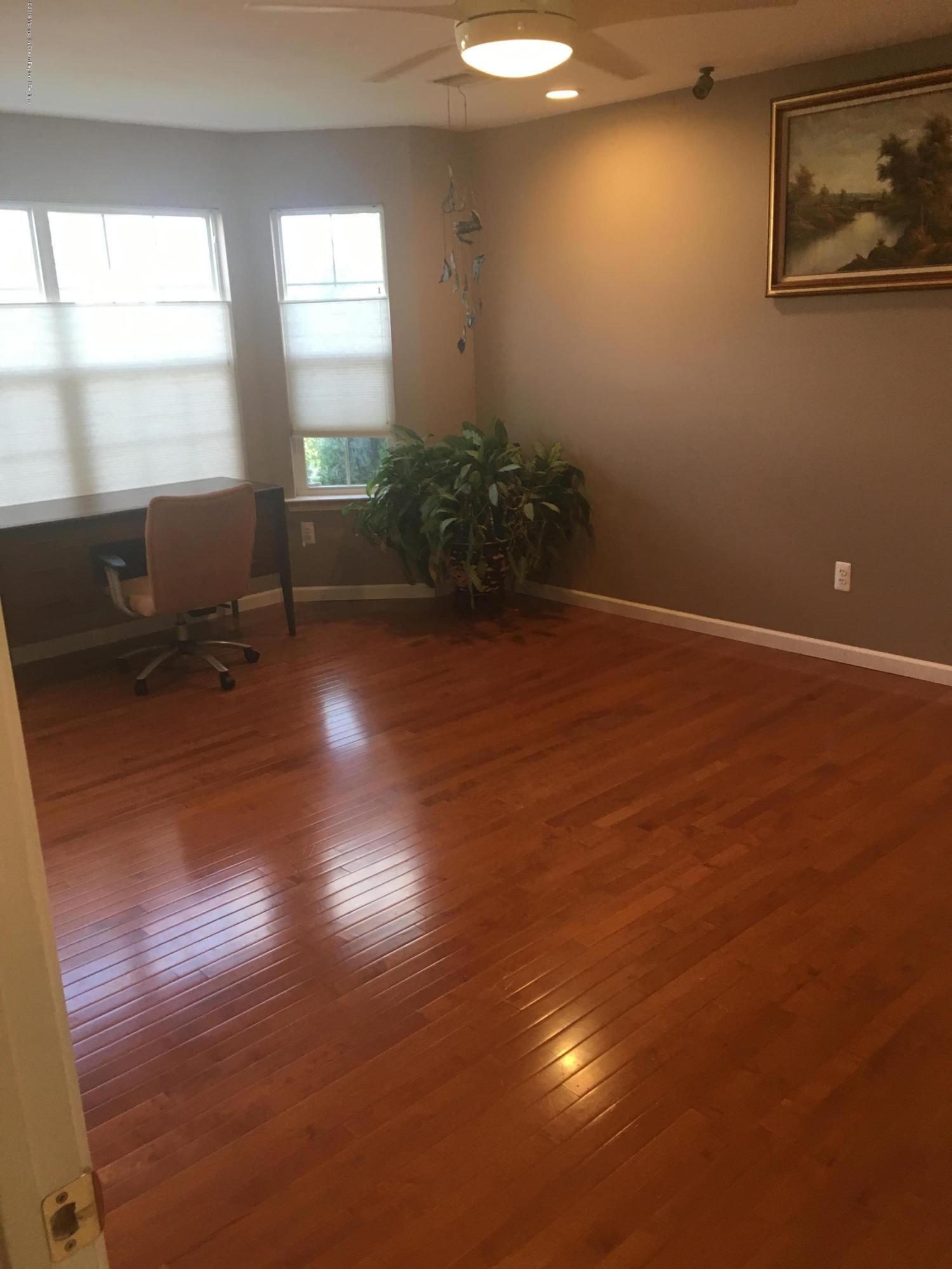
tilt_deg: -13.5
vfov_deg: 61.7
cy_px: 634
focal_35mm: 29
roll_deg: +2.6
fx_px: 1063
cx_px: 476
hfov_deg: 48.2
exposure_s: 1/30
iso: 40
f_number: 2.2
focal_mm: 4.15
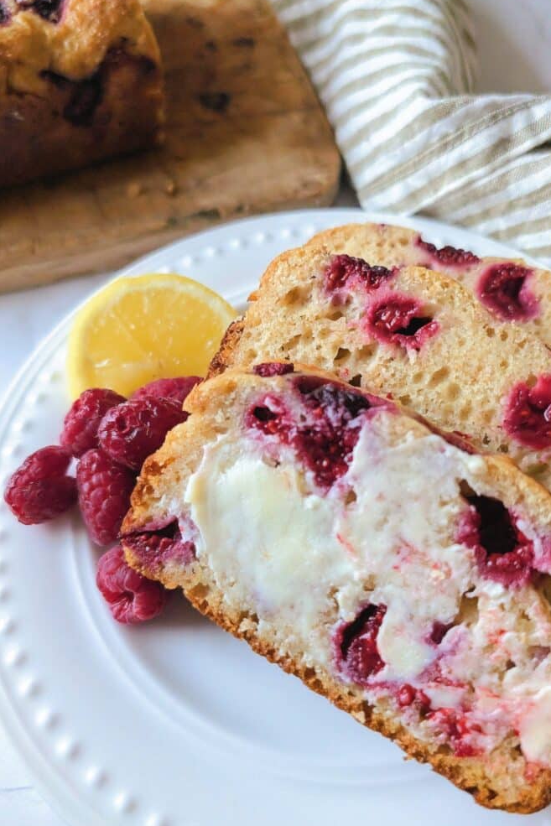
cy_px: 418
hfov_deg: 49.5
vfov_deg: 69.4
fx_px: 597
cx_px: 296
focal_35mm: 26
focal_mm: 6.9
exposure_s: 1/321
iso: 1308
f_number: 1.68
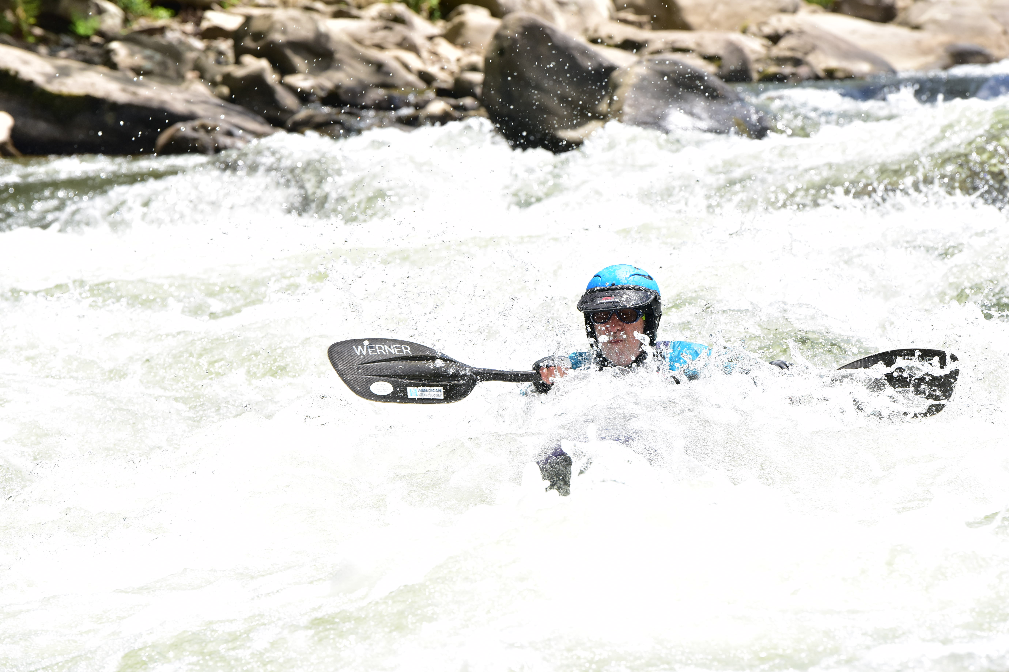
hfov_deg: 12.1
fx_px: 4764
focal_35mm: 170
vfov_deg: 8.1
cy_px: 336
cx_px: 504
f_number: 7.1
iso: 500
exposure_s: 1/800
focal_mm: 170
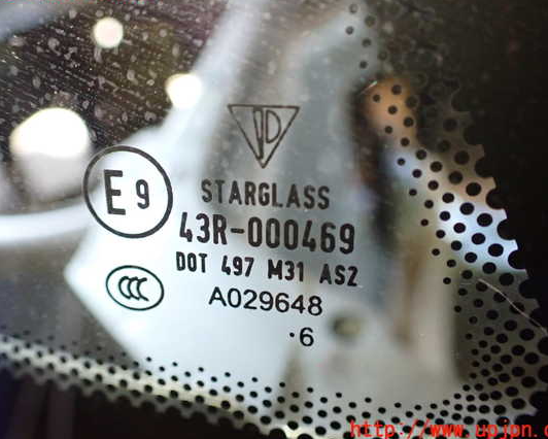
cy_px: 211
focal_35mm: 33
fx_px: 535
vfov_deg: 44.6
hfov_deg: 54.2
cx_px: 274
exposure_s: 1/125
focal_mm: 5.4
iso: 800
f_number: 2.3
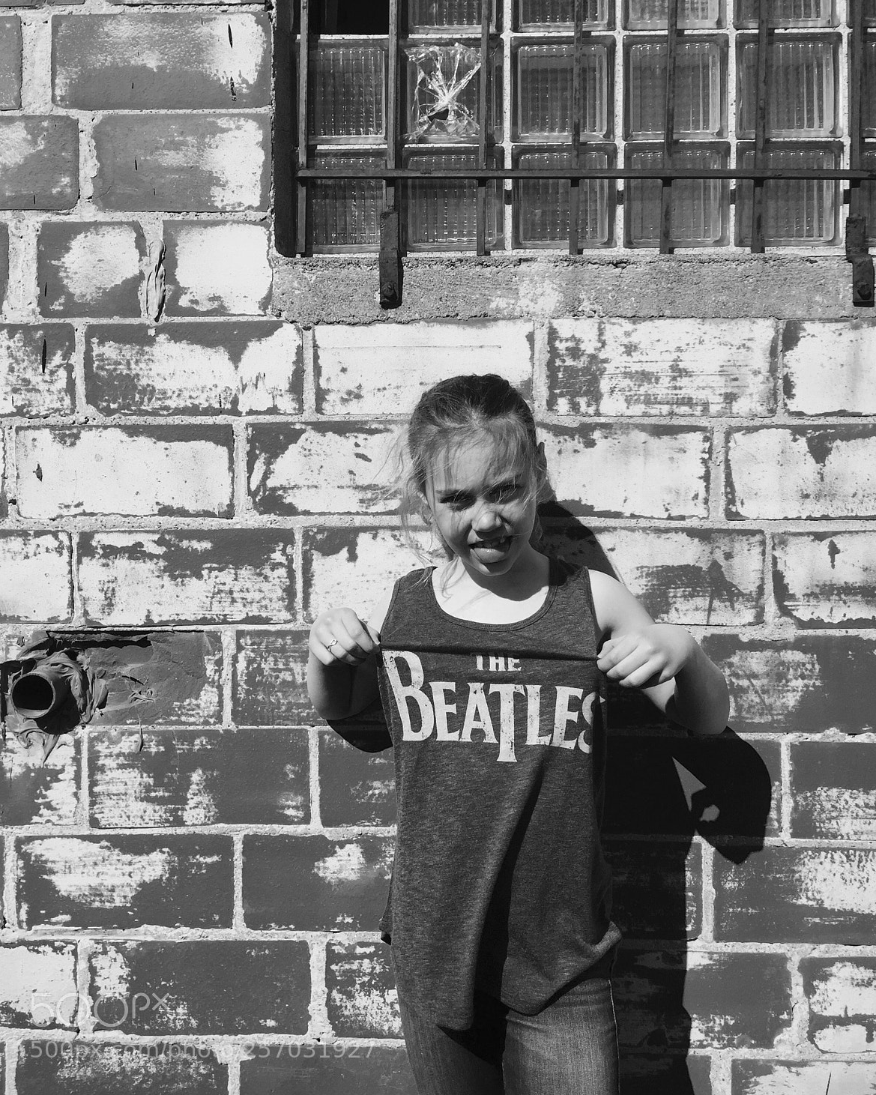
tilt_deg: +0.1
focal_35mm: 31
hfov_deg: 47.1
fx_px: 1005
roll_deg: -0.4
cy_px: 509
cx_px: 433
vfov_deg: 57.1
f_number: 2.2
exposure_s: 1/3300
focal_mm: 4.15
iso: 32
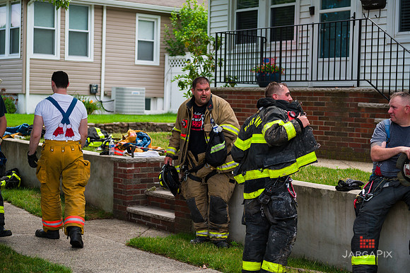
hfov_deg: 30.5
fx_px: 751
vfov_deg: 20.6
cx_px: 205
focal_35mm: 66
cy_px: 136
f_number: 3.2
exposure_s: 1/1000
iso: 200
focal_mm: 66
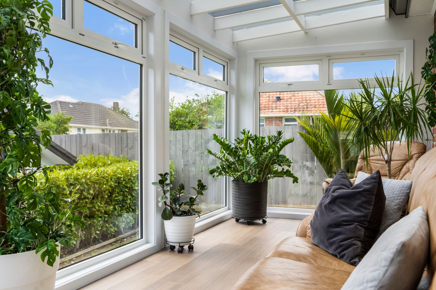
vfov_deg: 37.9
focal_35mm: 35
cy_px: 145
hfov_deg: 54.4
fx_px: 424
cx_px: 218
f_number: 7.1
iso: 640
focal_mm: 35
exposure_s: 1/250
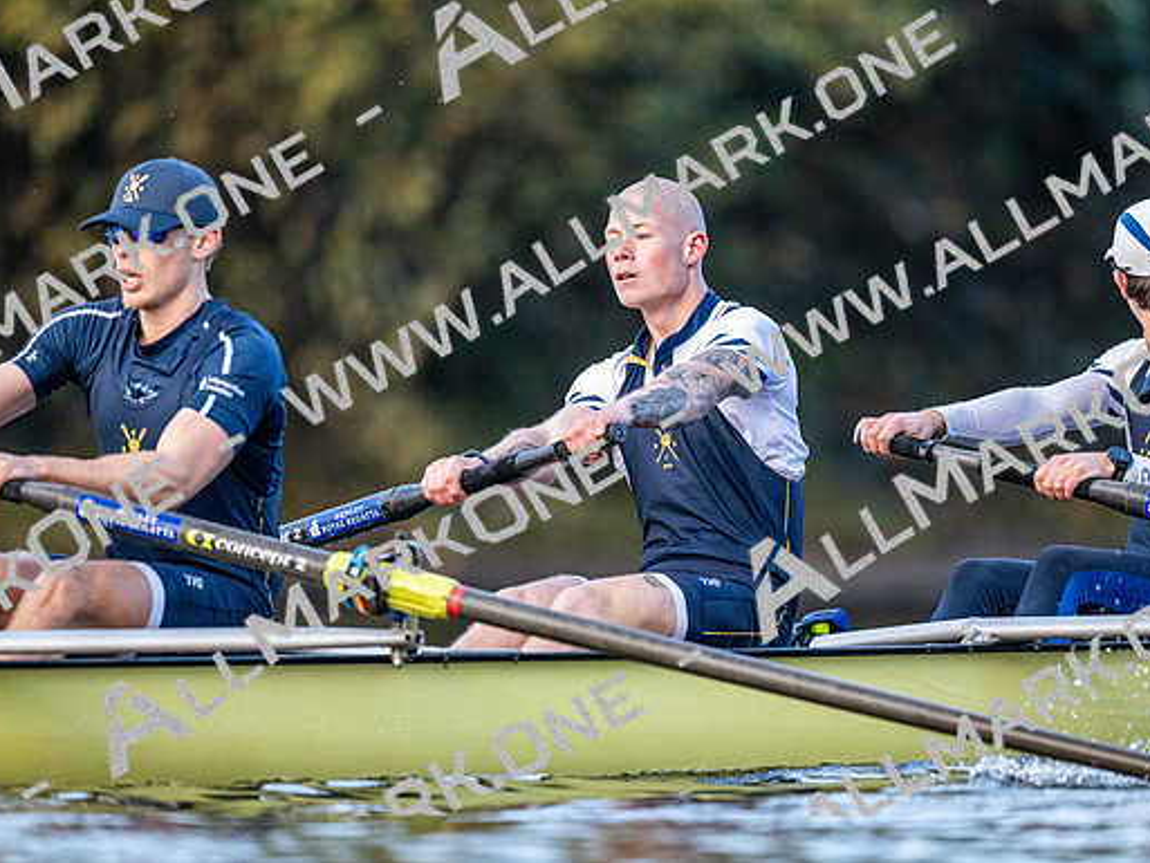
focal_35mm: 652
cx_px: 558
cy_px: 432
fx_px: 21666
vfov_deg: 2.3
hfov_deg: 3.0
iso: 4000
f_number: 4
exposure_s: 1/2500
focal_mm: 600
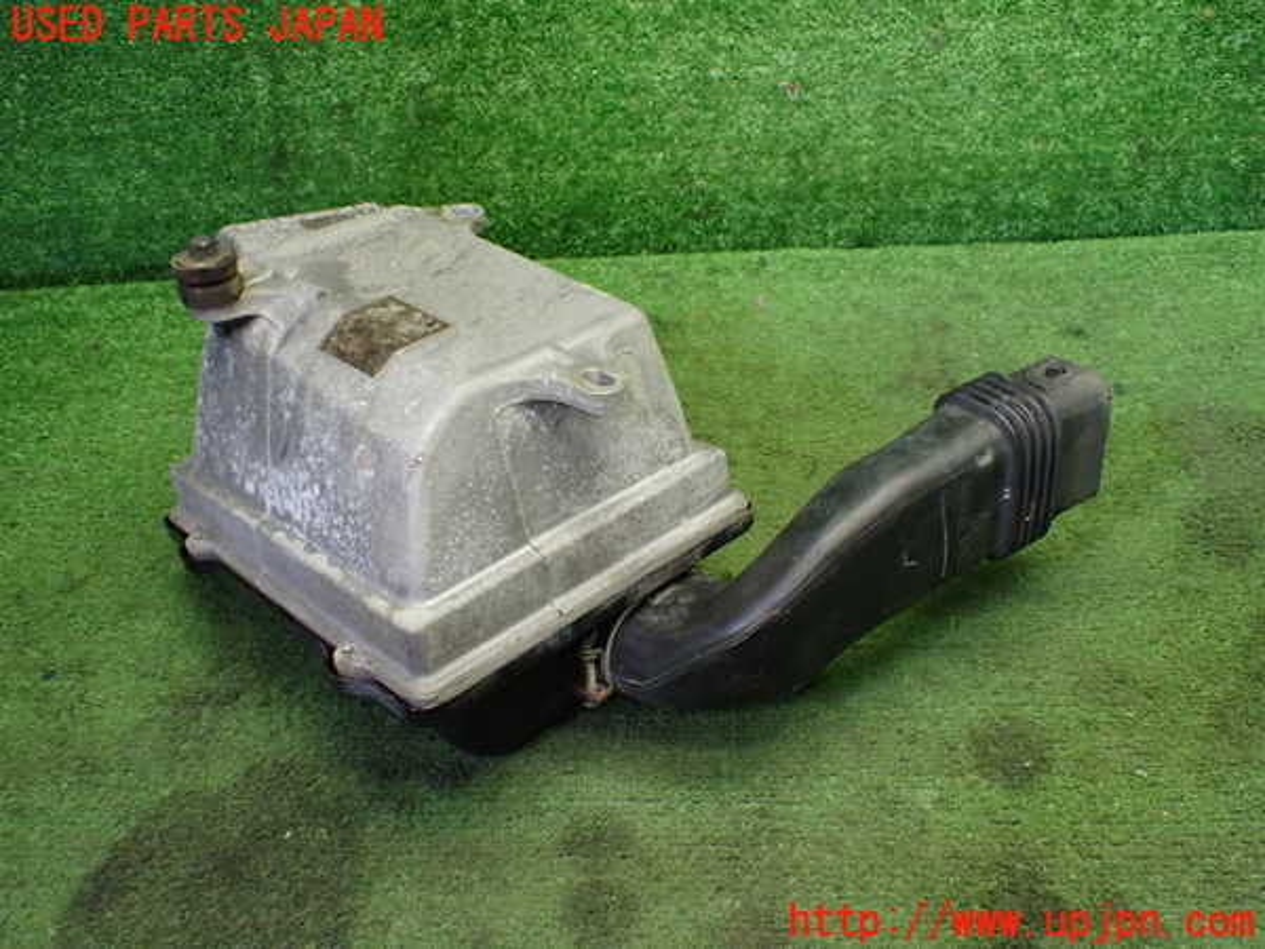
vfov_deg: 46.8
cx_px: 632
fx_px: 1096
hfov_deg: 60.0
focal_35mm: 30
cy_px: 474
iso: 800
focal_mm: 5.4
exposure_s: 1/125
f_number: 2.3
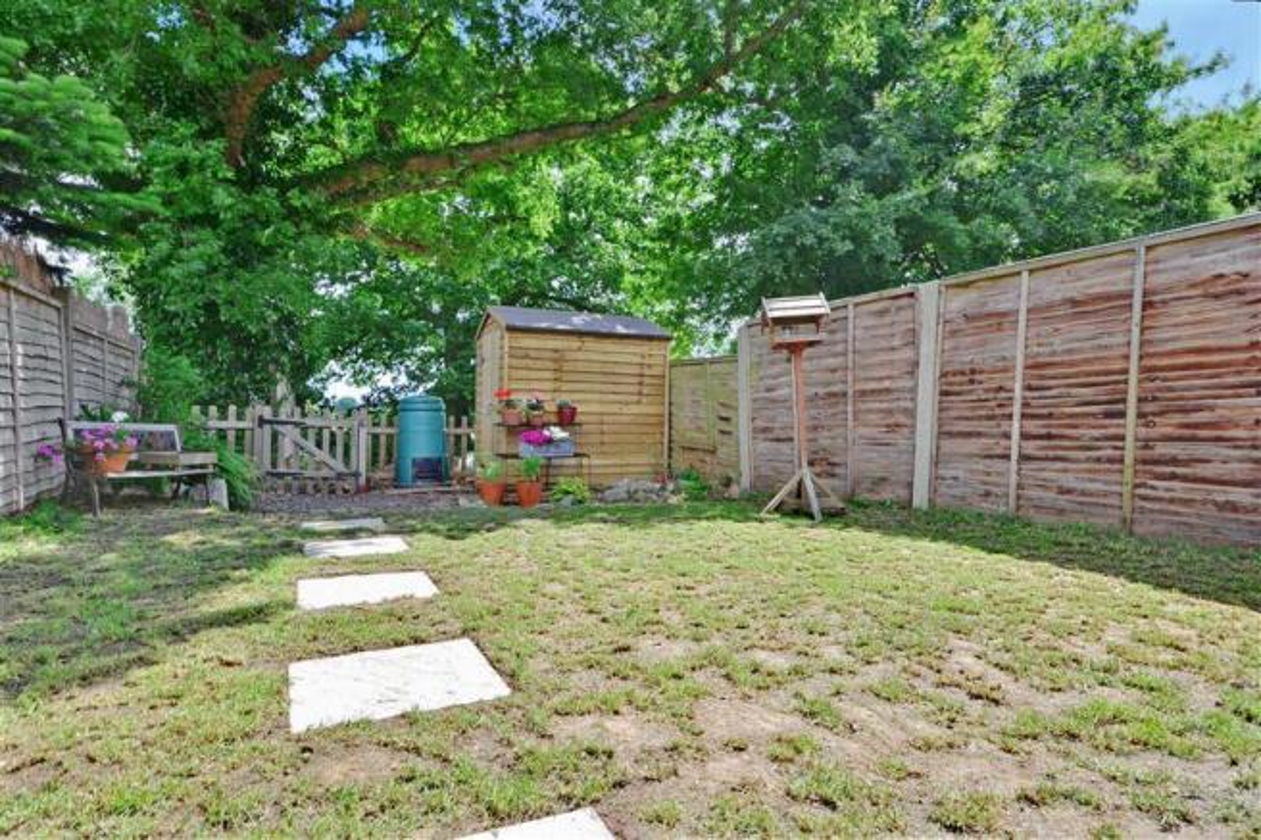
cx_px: 630
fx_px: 735
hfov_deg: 81.2
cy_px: 420
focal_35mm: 21
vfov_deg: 59.5
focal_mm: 14
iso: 200
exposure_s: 1/30
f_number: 11
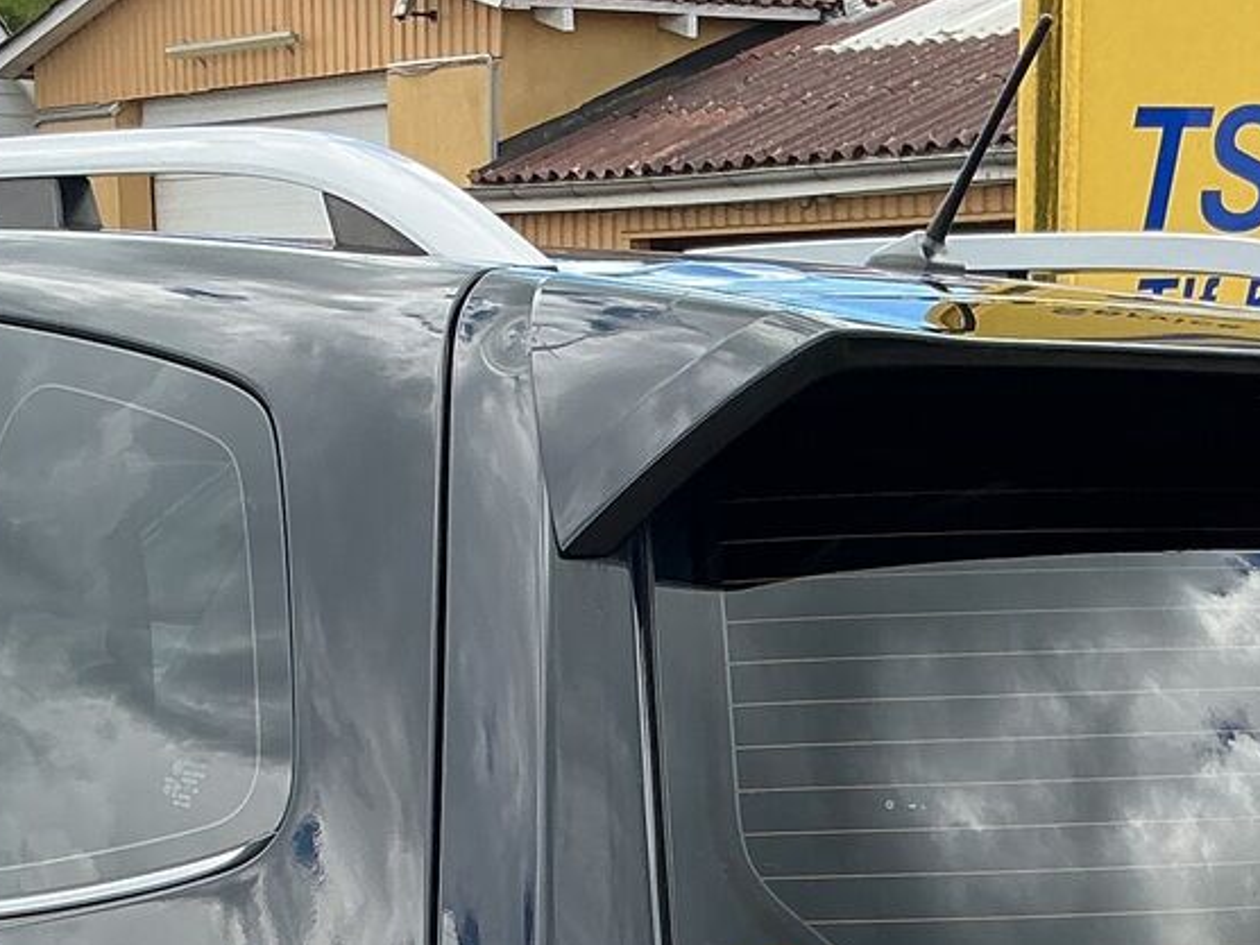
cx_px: 595
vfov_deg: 15.6
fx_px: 3240
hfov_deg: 22.0
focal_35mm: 89
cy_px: 1301
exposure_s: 1/409
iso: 25
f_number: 1.8
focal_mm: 3
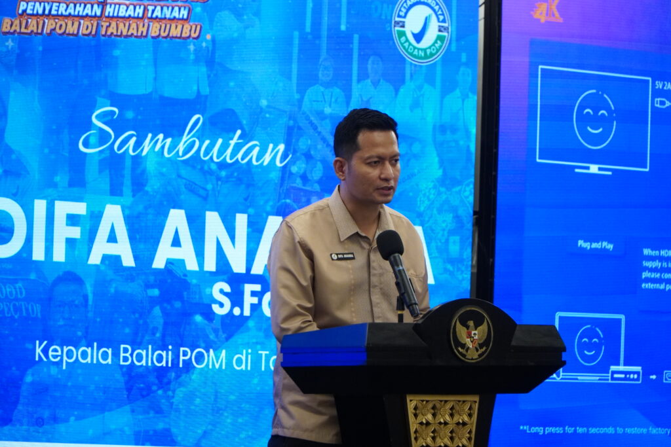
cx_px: 336
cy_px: 224
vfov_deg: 8.7
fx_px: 2936
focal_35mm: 158
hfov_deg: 13.0
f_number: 4.5
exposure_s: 1/400
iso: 2500
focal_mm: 105
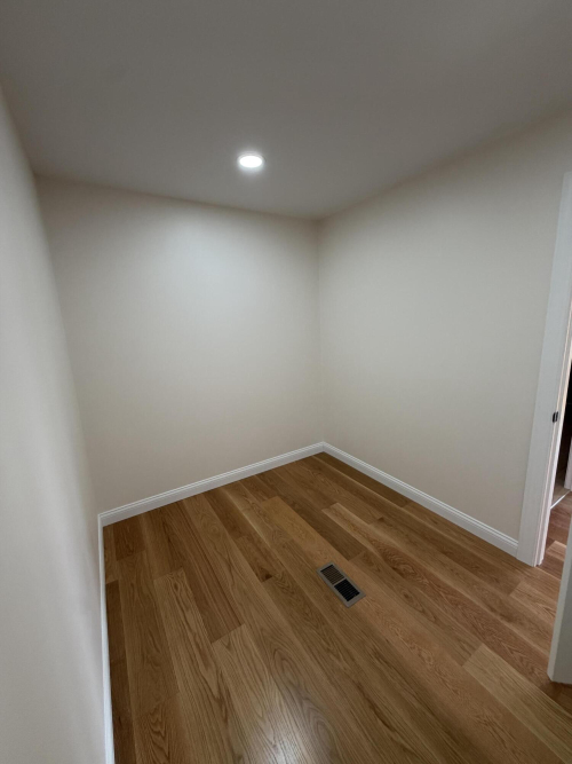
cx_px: 286
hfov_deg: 85.7
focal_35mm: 14
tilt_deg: -13.1
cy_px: 382
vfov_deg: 102.1
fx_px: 309
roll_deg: +1.9
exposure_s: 1/120
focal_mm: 2.22
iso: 200
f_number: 2.2
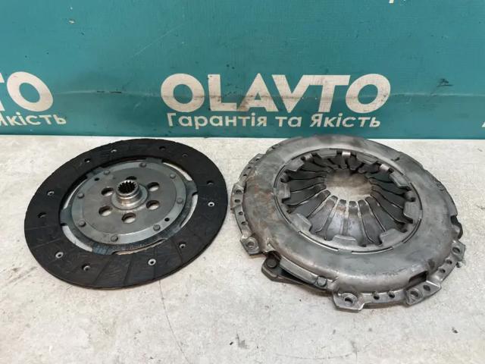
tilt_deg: -44.0
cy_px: 182
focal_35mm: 26
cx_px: 242
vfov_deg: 53.1
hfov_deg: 67.3
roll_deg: +0.7
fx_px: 364
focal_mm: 4.2
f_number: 1.6
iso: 125
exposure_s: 1/100
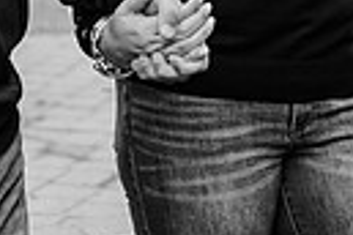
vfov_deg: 8.3
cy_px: -251
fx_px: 1539
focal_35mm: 157
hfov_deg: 13.1
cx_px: 120
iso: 400
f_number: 1.8
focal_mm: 35
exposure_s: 1/500
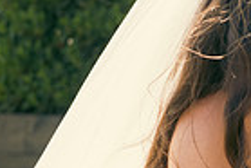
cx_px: 372
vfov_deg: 5.9
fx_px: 1633
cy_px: 144
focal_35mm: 234
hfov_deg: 8.6
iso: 200
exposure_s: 1/400
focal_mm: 56
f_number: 5
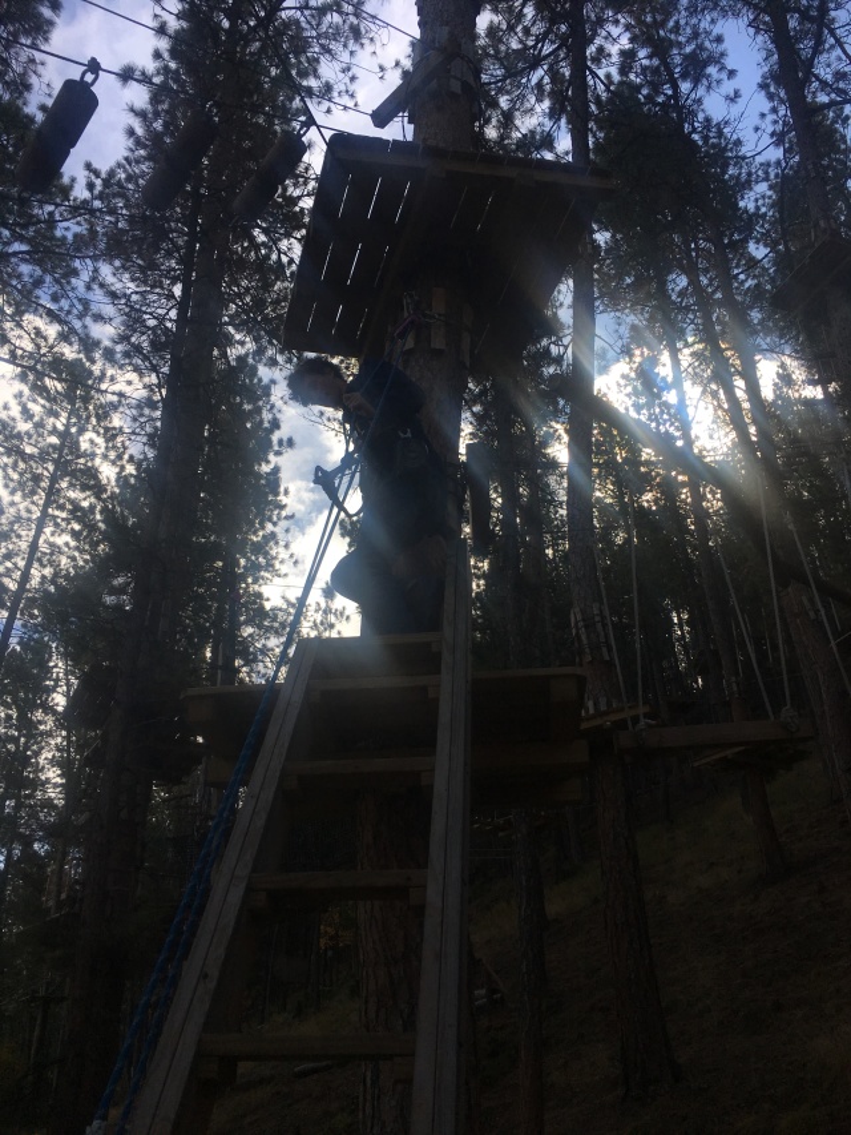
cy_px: 568
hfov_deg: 48.2
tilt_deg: +30.8
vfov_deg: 61.7
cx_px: 426
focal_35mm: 29
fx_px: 950
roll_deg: +1.9
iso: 25
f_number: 2.2
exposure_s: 1/2079
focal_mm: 4.15
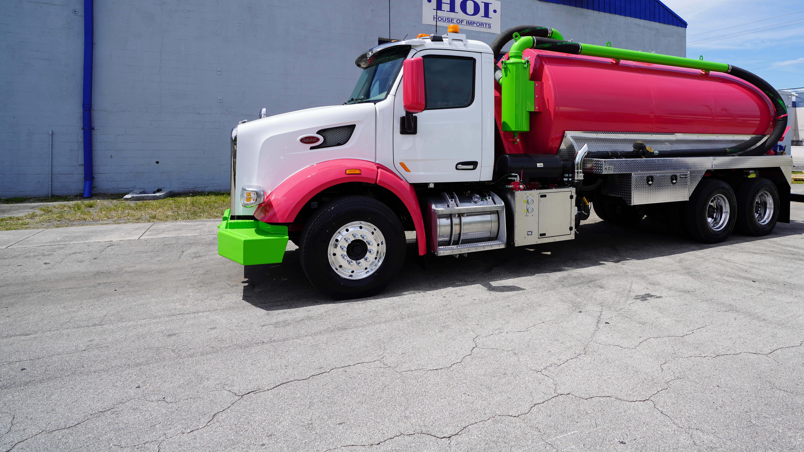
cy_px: 144
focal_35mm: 20
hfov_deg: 86.0
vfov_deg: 54.5
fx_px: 426
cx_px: 465
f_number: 5
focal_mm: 16
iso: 100
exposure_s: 1/640
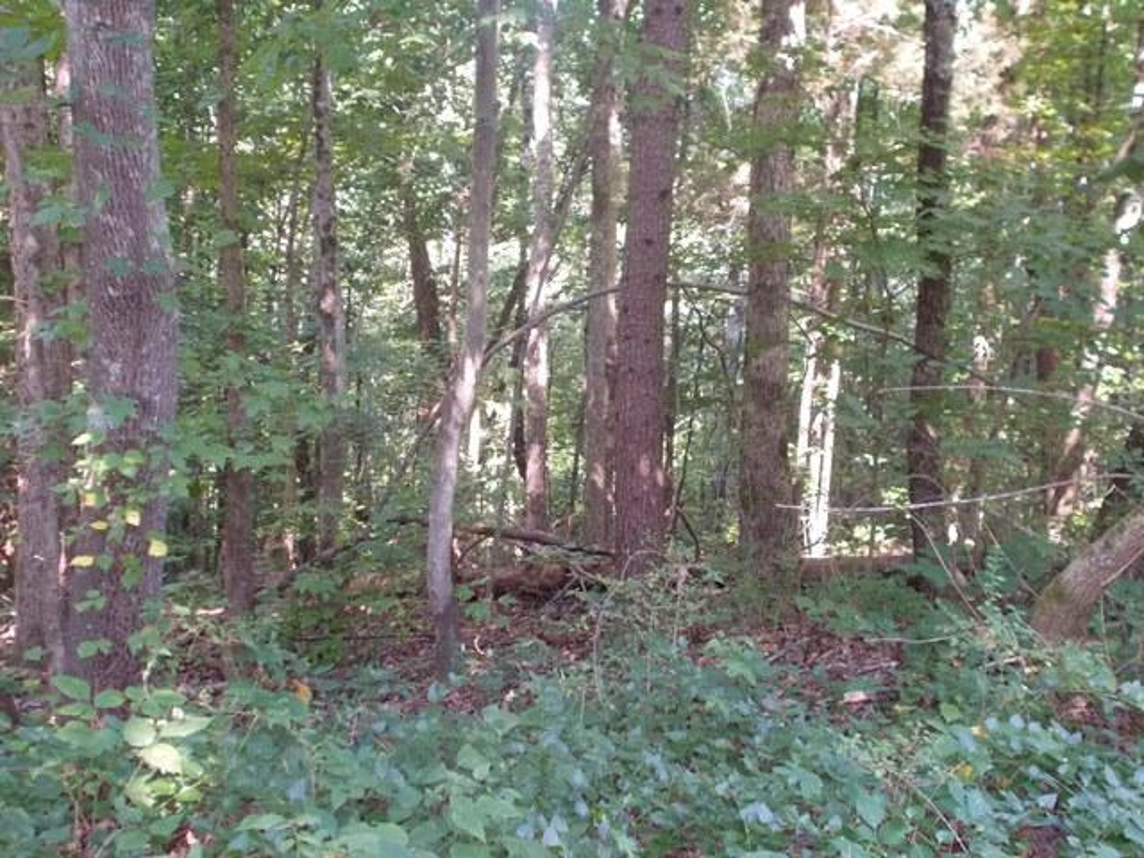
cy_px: 429
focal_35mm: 44
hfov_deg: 42.9
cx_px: 572
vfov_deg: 32.9
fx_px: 1454
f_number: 4.2
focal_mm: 7.9
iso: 560
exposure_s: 1/40
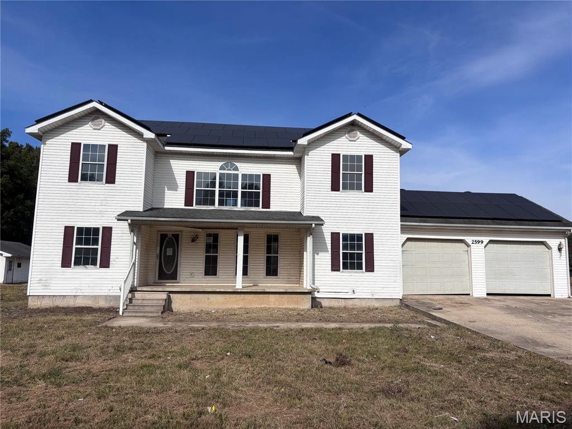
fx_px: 430
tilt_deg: +6.3
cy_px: 214
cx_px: 286
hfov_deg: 67.3
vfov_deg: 53.1
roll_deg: -1.5
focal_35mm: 26
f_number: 1.6
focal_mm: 5.96
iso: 50
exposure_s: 1/6711
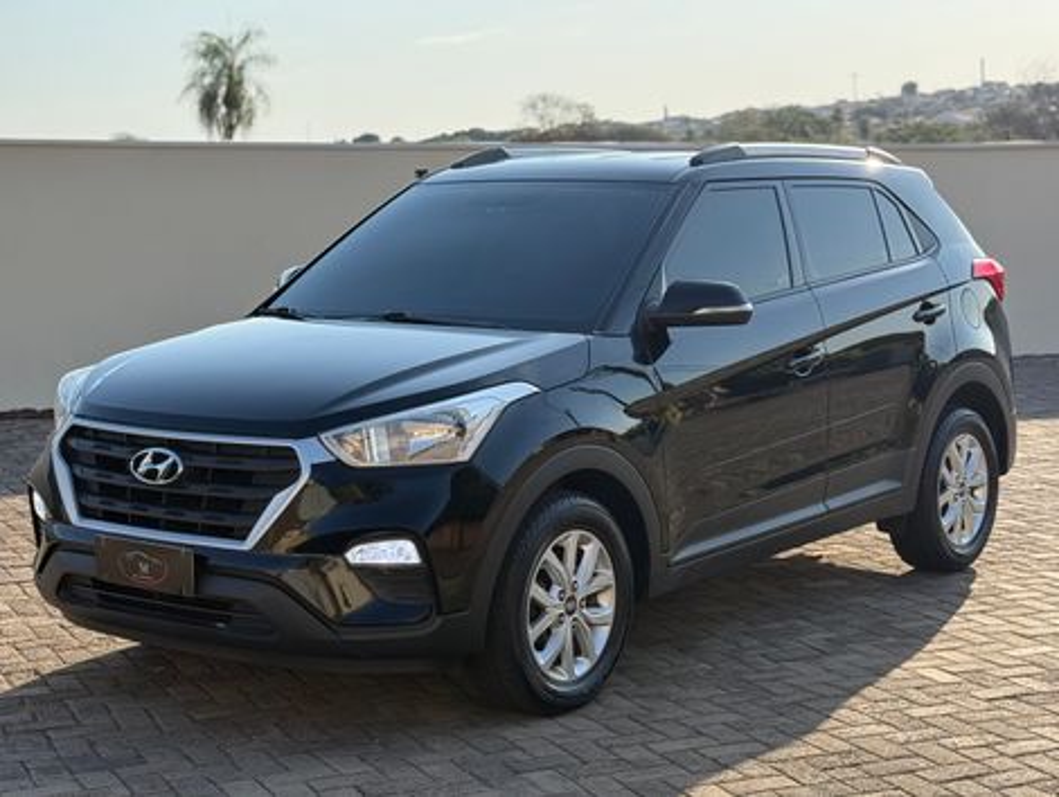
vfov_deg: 30.3
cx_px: 530
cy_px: 398
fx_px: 1471
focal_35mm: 48
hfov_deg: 39.6
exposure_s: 1/1543
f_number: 1.78
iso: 100
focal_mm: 6.76
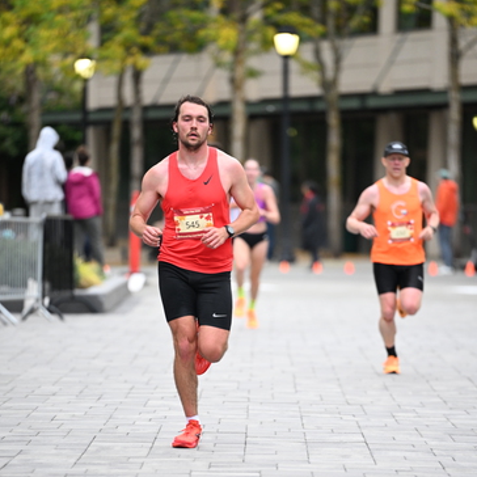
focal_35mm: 257
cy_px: 320
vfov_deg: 6.8
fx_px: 4007
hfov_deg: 6.8
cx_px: 238
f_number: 2.8
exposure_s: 1/1000
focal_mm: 200
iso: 1600
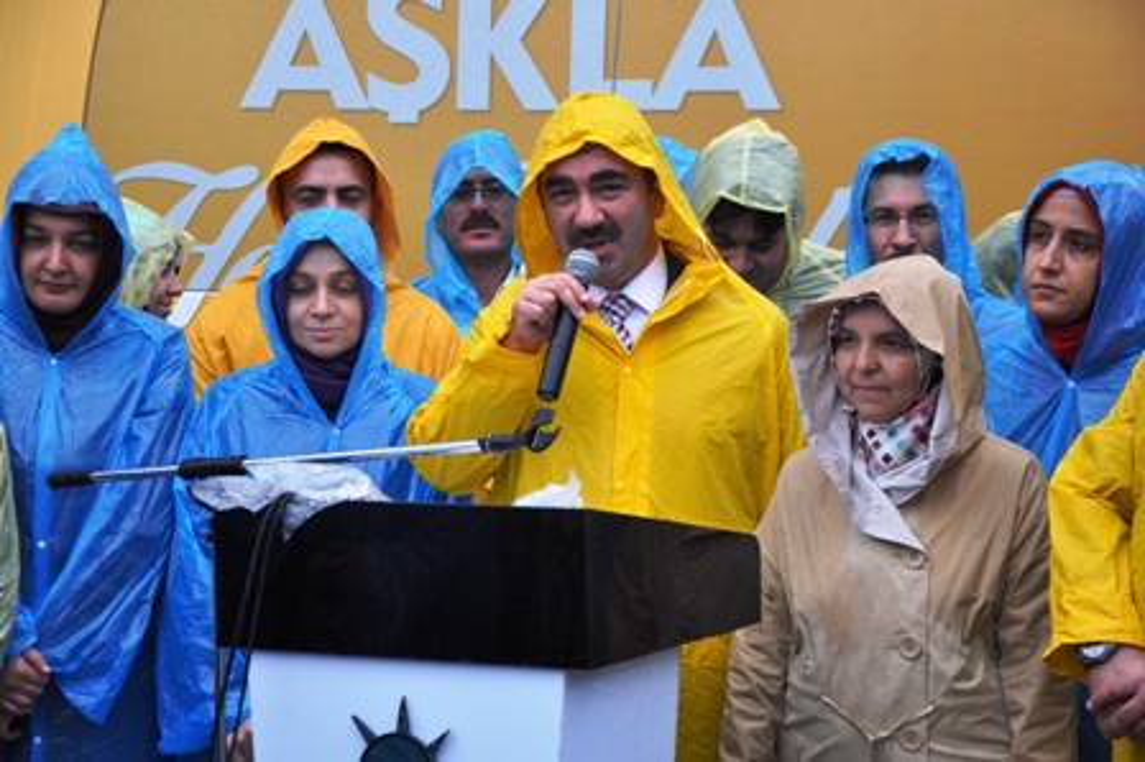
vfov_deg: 13.8
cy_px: 381
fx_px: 3146
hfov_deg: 20.6
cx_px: 572
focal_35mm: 99
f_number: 5.6
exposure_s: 1/125
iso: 640
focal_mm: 66
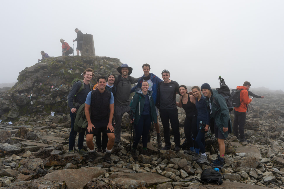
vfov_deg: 40.6
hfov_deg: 58.0
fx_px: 256
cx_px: 151
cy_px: 93
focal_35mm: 32
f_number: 6.3
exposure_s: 1/250
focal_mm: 24
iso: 100
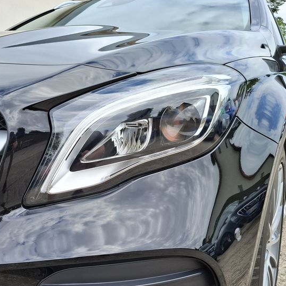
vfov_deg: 36.3
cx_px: 90
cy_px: 227
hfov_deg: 37.1
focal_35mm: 45
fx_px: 421
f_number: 1.8
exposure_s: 1/1211
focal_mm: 5.54
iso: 50
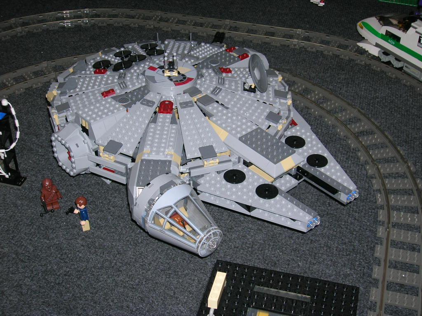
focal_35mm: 50
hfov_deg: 38.2
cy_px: 158
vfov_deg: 29.1
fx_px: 610
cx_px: 211
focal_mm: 8.4
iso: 50
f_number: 3.3
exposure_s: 1/60.1
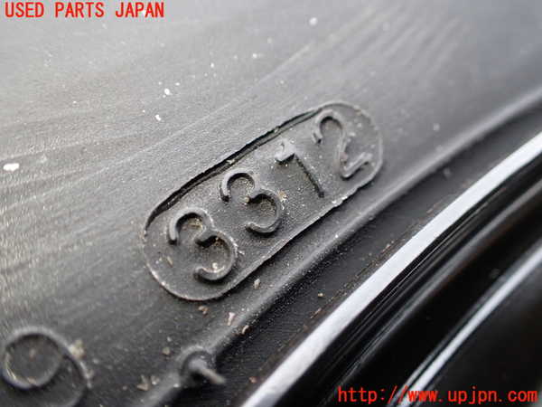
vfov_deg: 46.8
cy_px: 204
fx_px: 470
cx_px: 271
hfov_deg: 60.0
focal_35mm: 30
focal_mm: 5.4
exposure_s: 1/125
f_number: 2.3
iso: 200
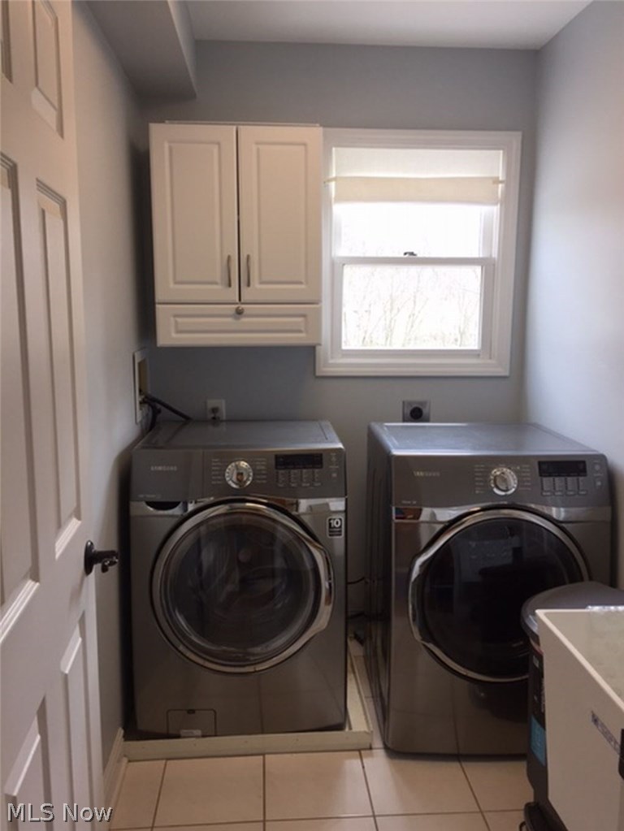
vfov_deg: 61.6
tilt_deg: -8.5
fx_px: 697
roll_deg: -0.6
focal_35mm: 29
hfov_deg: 48.3
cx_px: 312
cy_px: 416
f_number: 2.2
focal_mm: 4.15
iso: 32
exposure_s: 1/60
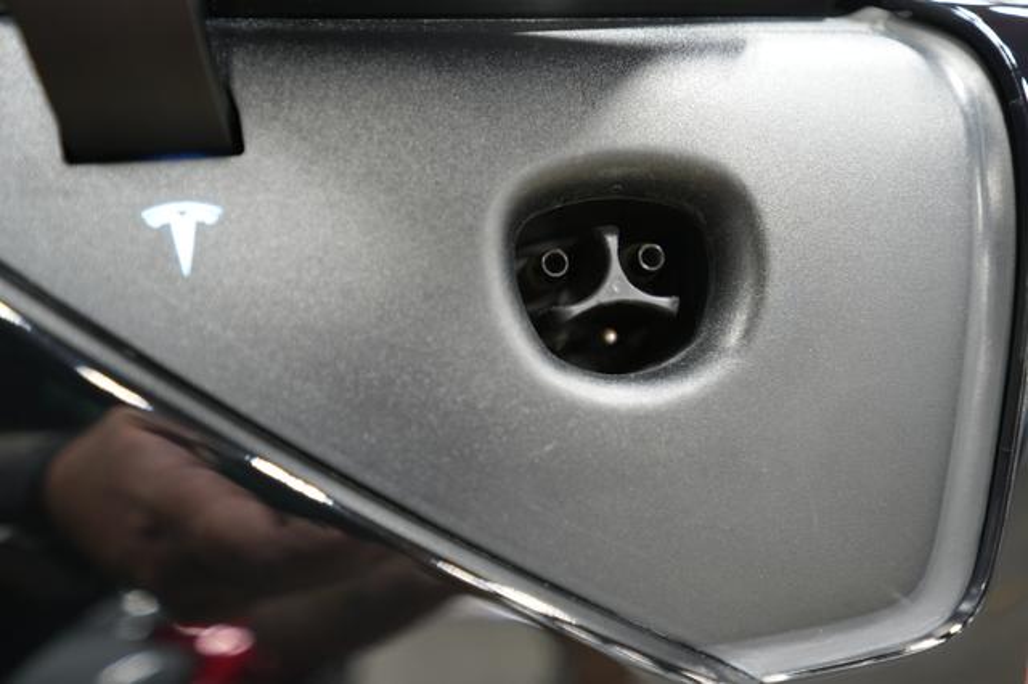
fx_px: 799
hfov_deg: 65.5
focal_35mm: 28
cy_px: 342
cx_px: 514
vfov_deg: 46.4
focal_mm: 28
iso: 400
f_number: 2.8
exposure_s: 1/30
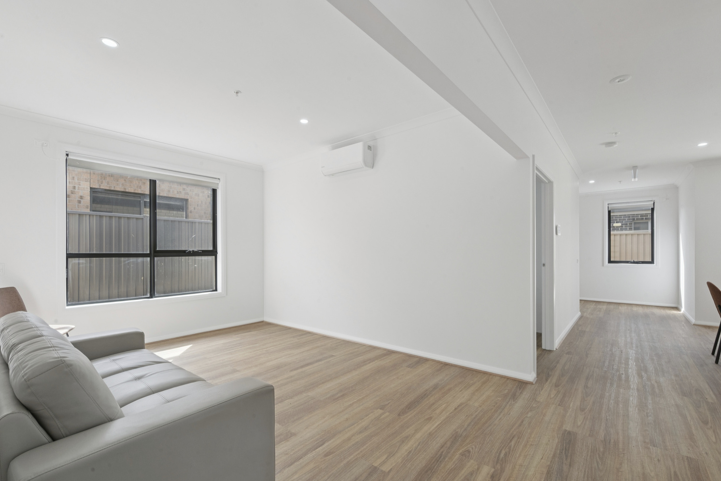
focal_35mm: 15
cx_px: 375
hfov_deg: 100.3
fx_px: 300
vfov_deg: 77.3
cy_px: 245
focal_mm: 14
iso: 640
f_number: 14
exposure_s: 1/60
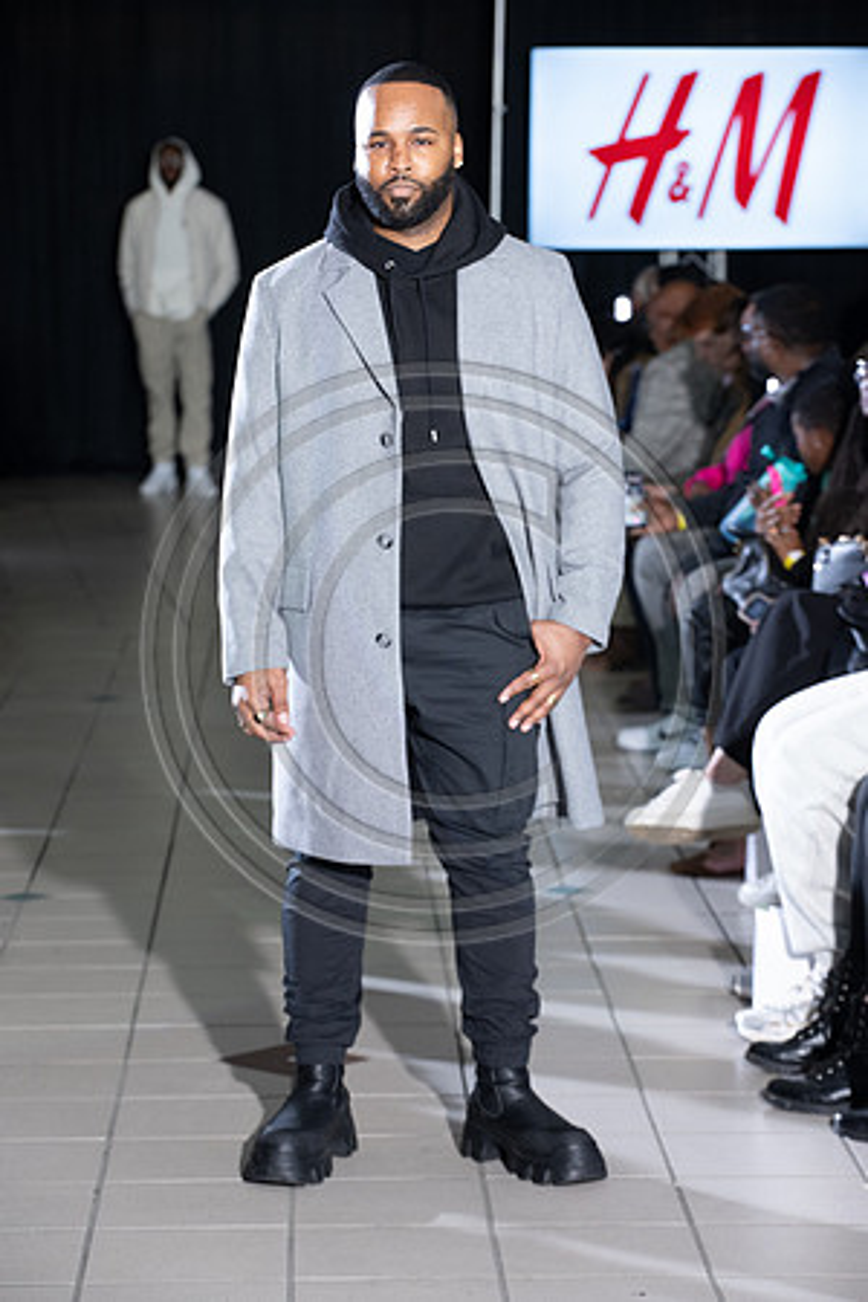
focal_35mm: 112
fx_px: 4050
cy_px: 651
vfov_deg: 18.3
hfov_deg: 12.2
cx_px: 434
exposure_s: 1/125
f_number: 5.6
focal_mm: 112
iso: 1250
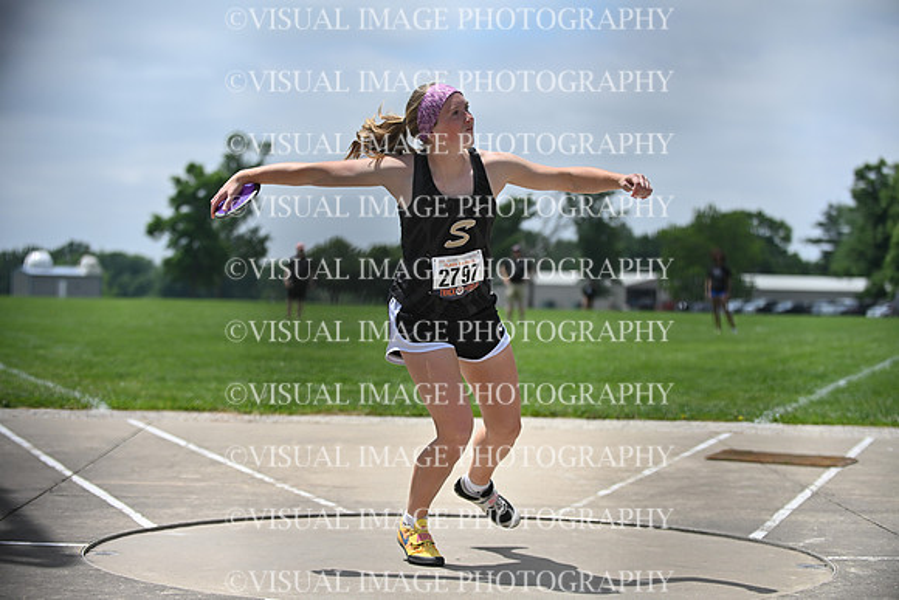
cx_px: 450
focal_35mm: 82
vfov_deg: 16.7
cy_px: 300
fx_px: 2048
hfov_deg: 24.8
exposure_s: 1/5000
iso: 250
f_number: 3.5
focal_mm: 82
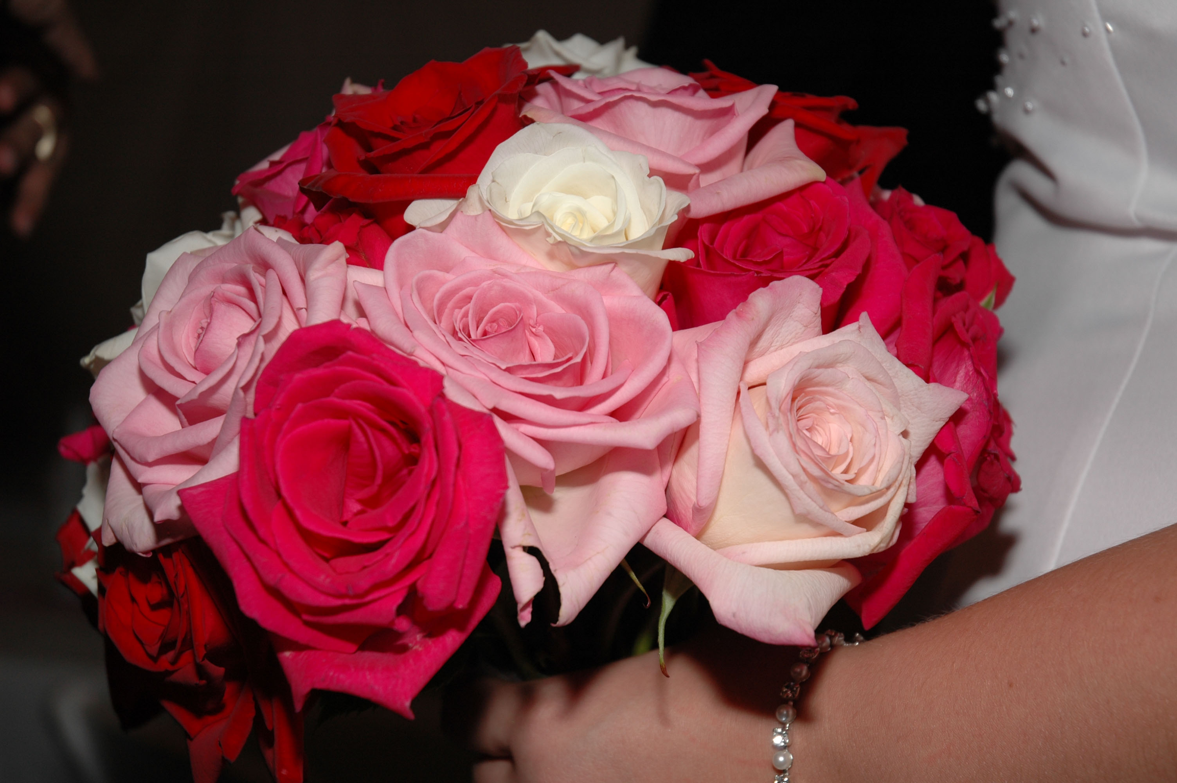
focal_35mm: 75
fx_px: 2450
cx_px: 588
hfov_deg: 27.0
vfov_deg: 18.1
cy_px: 392
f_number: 4.5
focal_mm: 50
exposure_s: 1/60
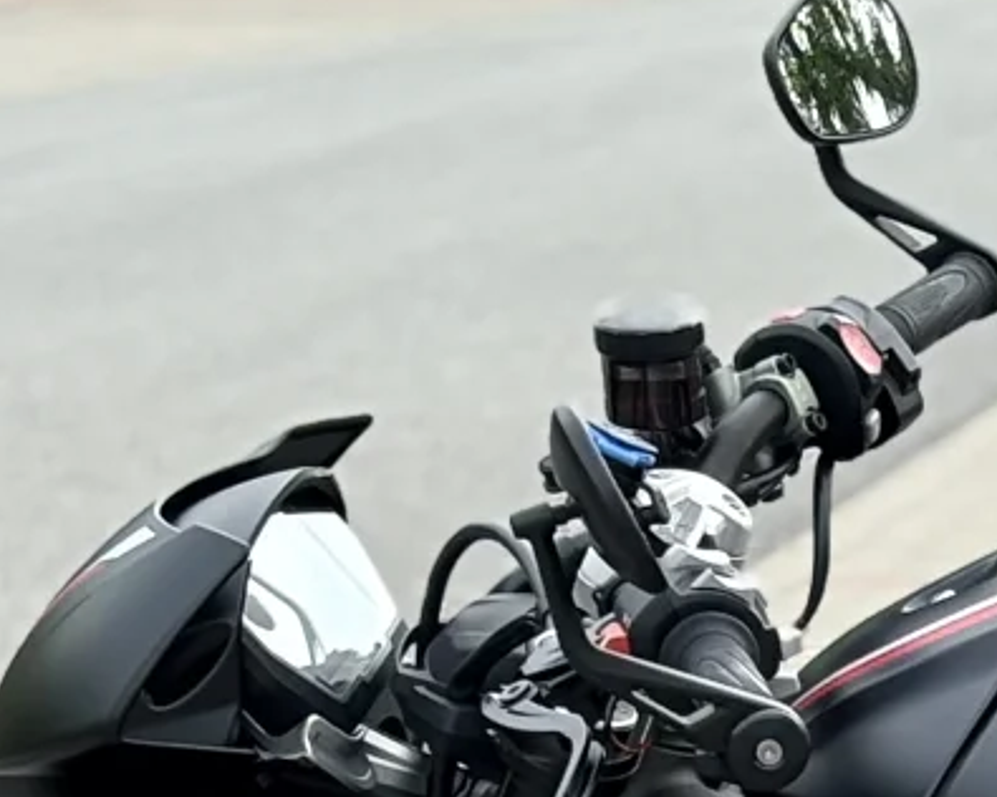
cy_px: 1415
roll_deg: +0.4
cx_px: 1570
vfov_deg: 6.1
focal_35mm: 247
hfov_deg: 7.7
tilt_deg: -14.4
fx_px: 7288
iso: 50
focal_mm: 5.96
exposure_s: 1/1082
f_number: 1.6
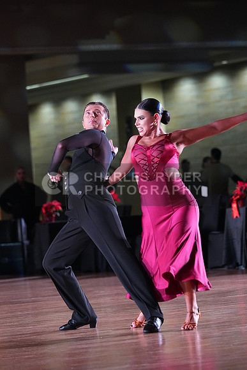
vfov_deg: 10.3
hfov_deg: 6.9
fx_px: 2057
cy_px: 185
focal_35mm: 200
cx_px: 124
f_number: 5
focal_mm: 200
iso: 8000
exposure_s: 1/400
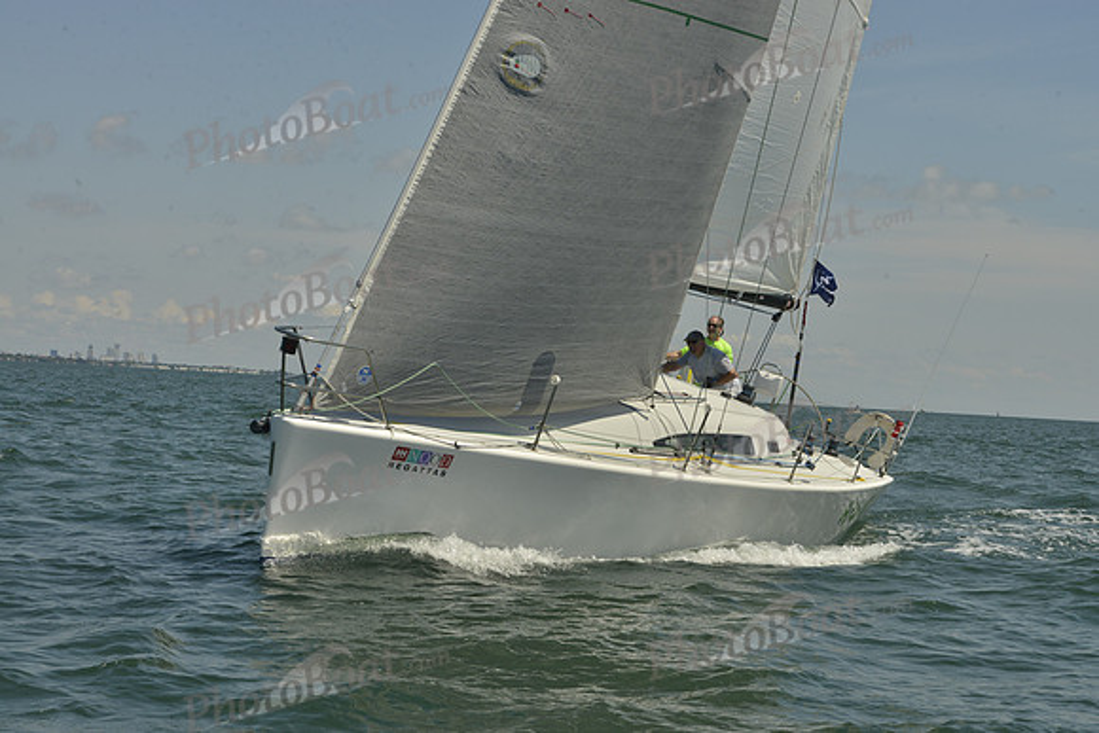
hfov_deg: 28.8
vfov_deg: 19.5
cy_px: 366
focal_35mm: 70
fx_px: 2137
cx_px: 550
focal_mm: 70
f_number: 16
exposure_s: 1/500
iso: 280
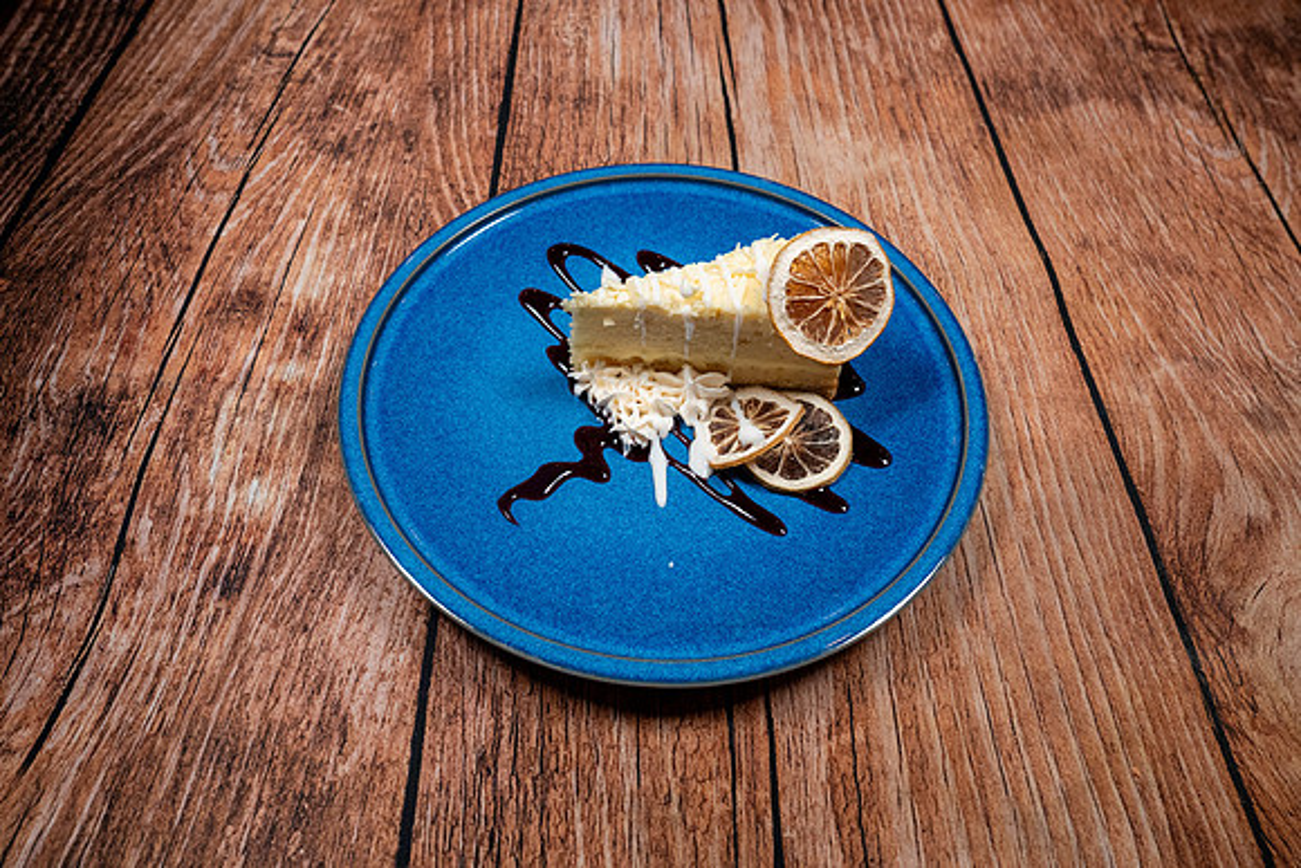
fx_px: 867
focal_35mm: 24
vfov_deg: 53.2
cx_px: 650
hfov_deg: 73.7
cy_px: 434
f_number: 7.1
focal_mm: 24
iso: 2500
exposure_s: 1/125
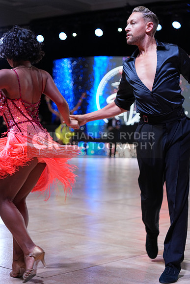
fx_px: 554
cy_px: 142
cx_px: 95
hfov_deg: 19.5
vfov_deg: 28.8
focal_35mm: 70
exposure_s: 1/500
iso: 1250
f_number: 4
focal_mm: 70
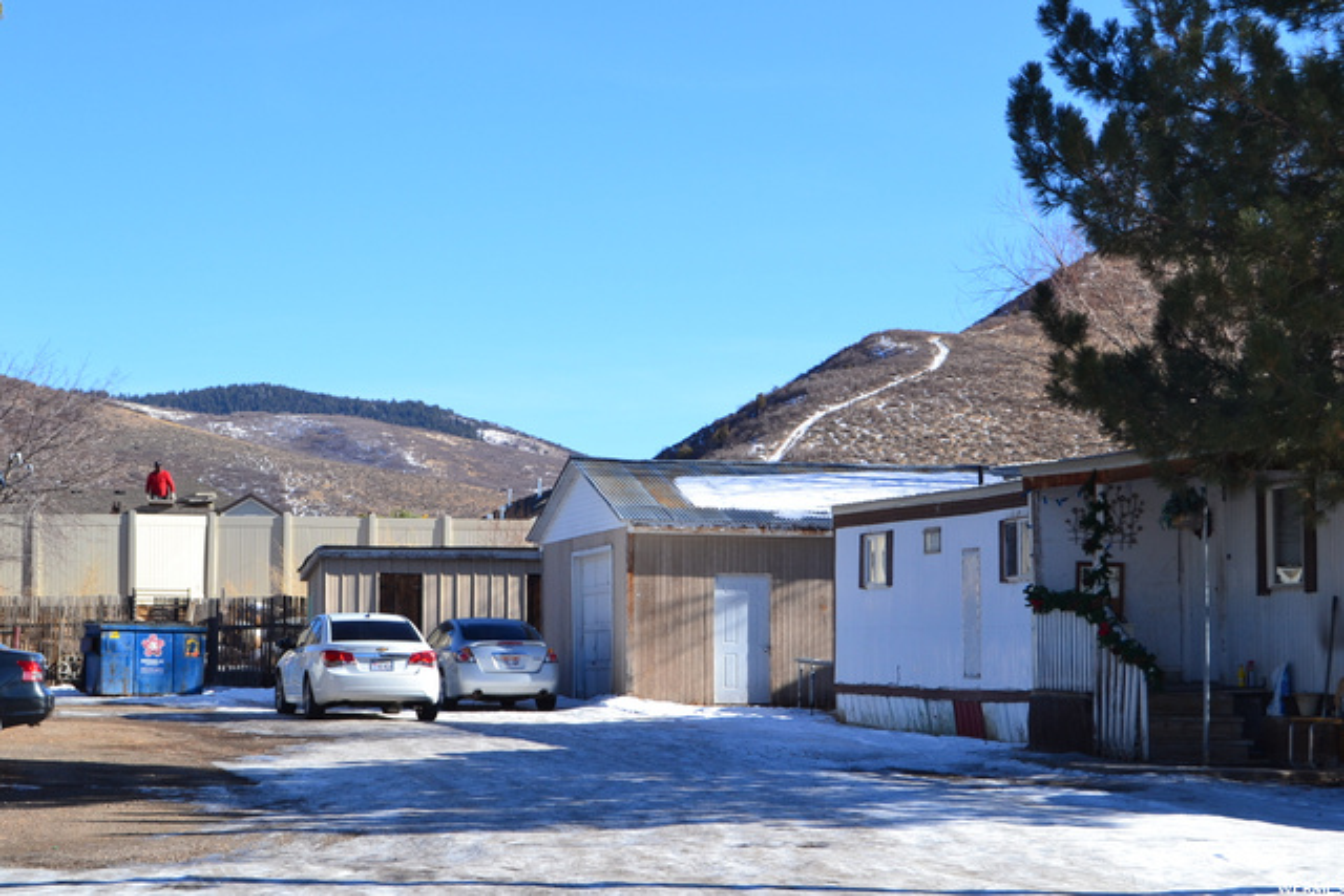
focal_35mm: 82
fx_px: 3080
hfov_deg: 24.6
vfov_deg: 16.6
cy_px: 448
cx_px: 672
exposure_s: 1/400
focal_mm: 55
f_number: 11
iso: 400
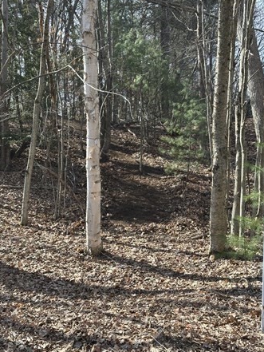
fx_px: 498
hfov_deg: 29.7
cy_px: 173
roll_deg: +0.3
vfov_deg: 38.9
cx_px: 130
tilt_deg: -0.2
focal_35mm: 49
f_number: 1.78
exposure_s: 1/858
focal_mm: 6.86
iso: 64
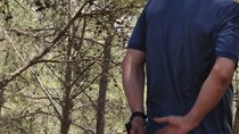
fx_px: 969
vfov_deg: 7.9
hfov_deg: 13.4
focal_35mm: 153
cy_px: -6
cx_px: 338
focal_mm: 32
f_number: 7.1
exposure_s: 1/200
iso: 200
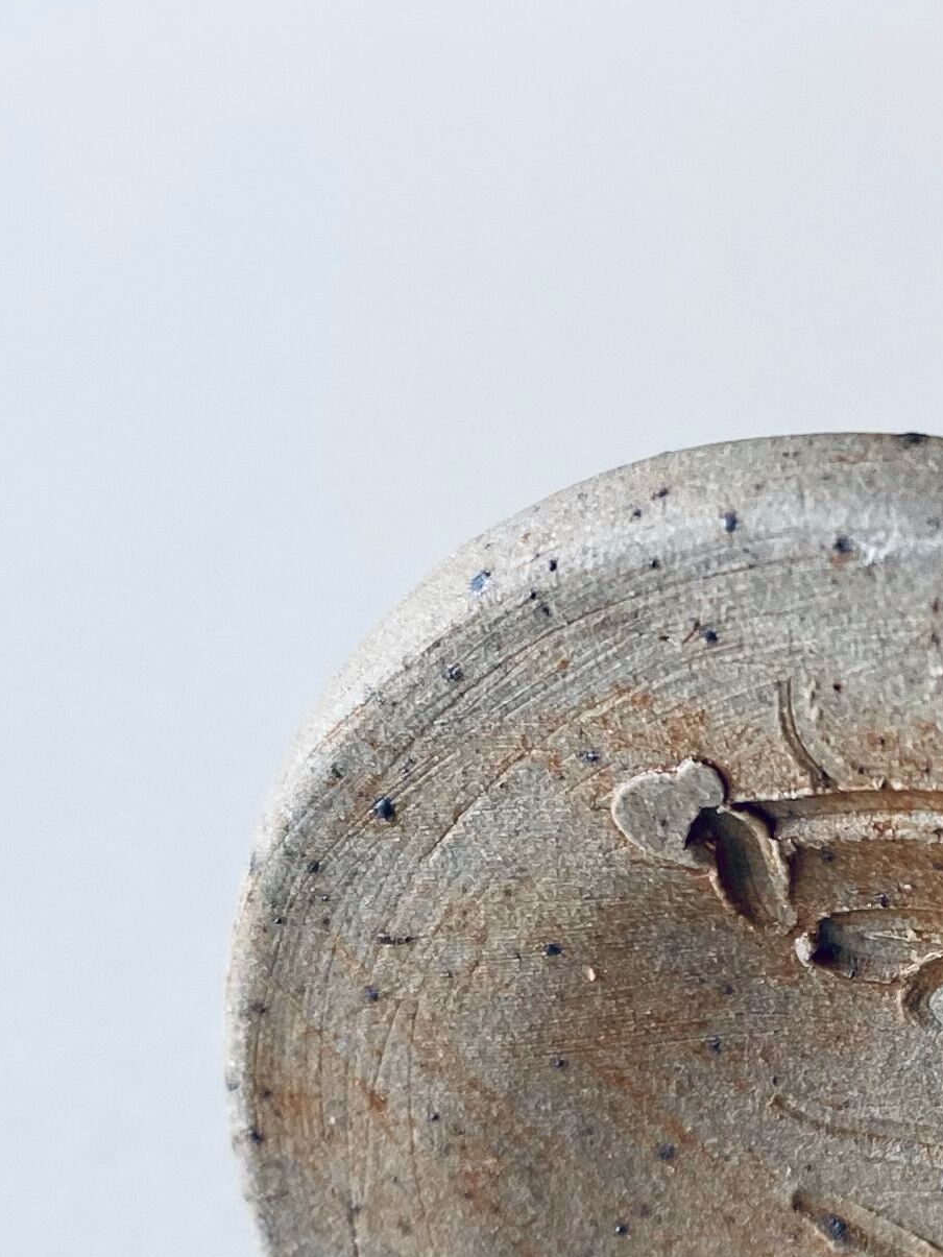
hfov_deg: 16.3
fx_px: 3159
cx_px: 1141
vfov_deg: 21.7
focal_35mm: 87
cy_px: 1260
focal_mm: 4.25
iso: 50
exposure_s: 1/100
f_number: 1.8
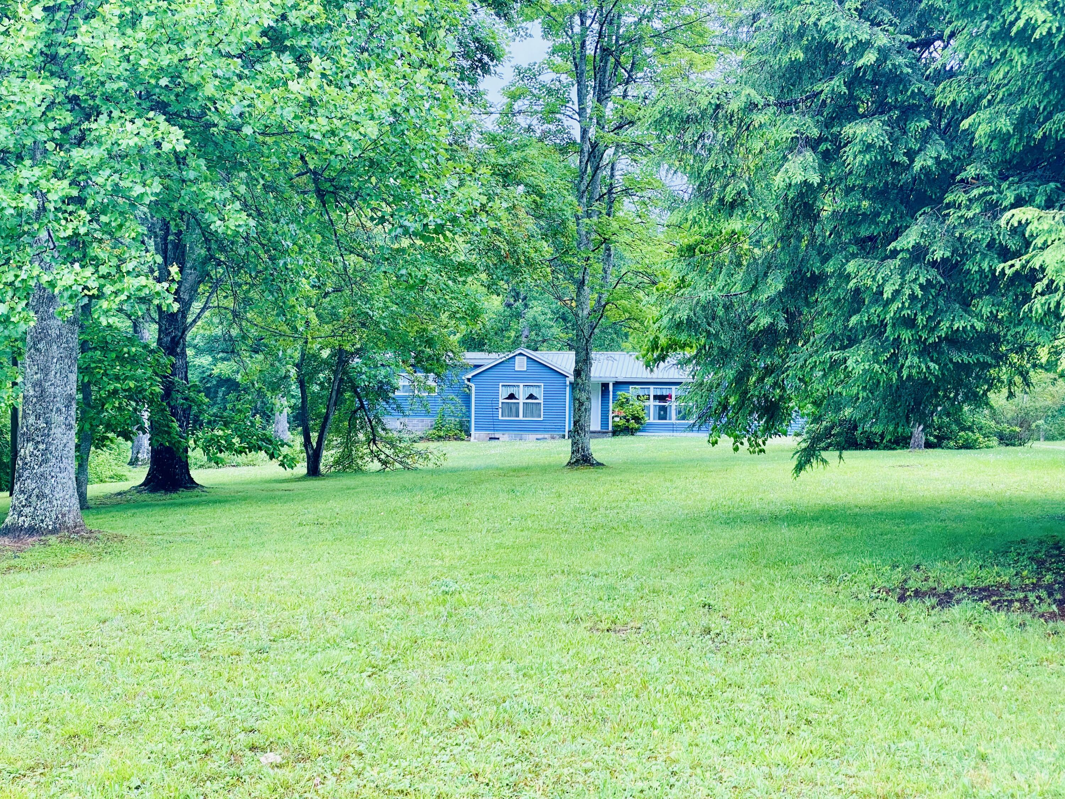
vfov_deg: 28.0
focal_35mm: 52
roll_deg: -1.6
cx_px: 532
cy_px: 400
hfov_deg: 36.8
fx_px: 1600
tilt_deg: +1.9
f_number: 2
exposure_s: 1/122
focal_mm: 6
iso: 40
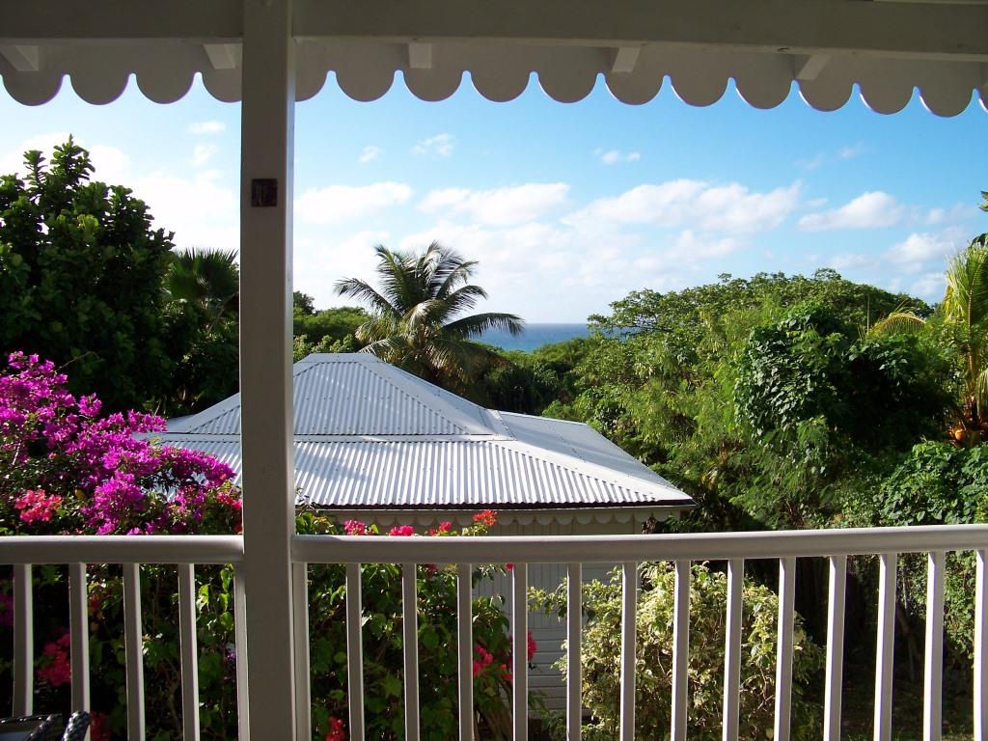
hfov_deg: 55.4
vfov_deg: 42.9
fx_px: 942
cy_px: 370
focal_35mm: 33
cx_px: 494
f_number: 2.8
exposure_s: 1/800
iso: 64
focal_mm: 5.85
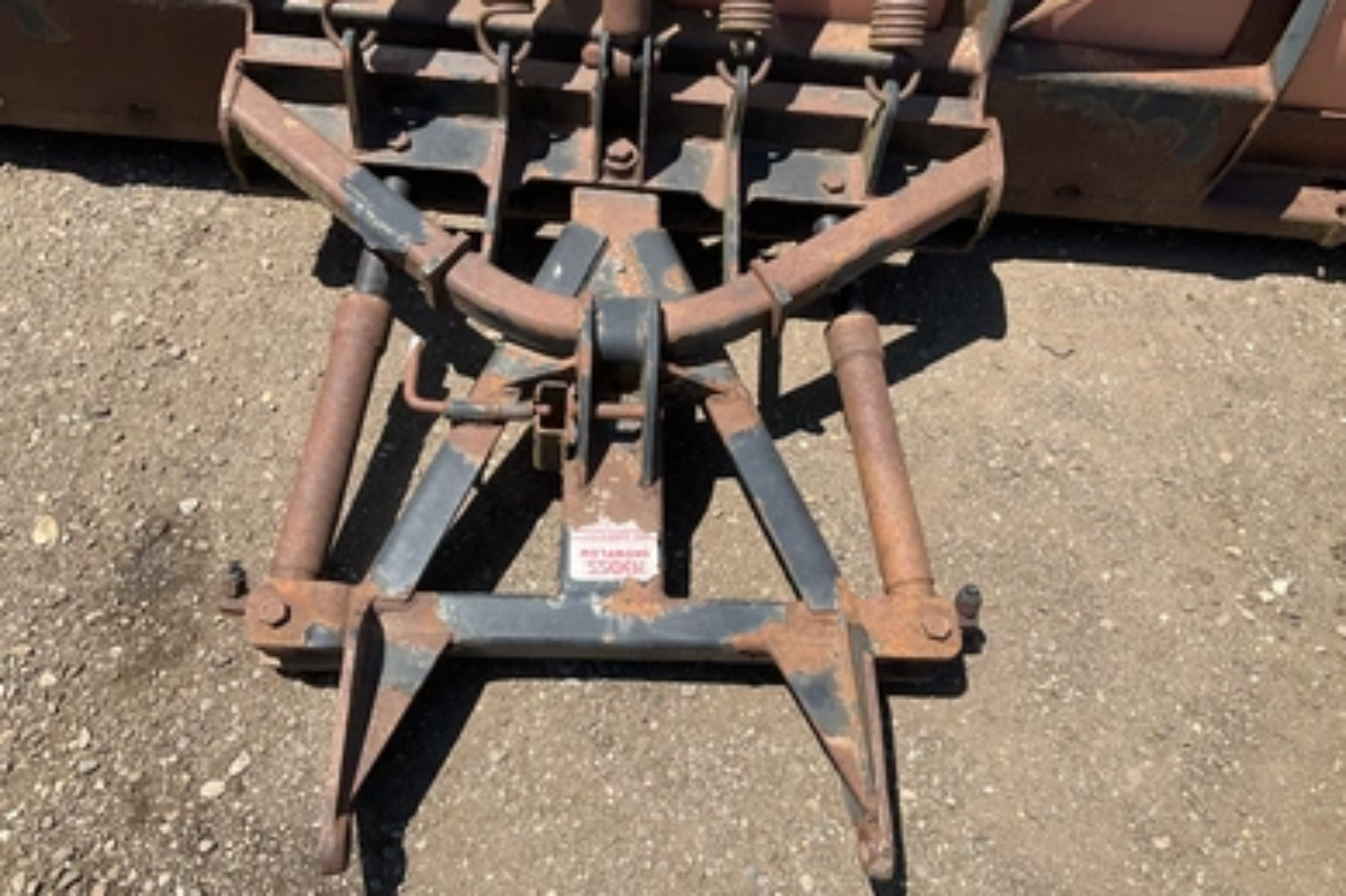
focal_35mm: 31
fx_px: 1159
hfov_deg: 60.3
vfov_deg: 42.3
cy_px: 460
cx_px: 664
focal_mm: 3
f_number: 1.8
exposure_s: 1/1121
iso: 25
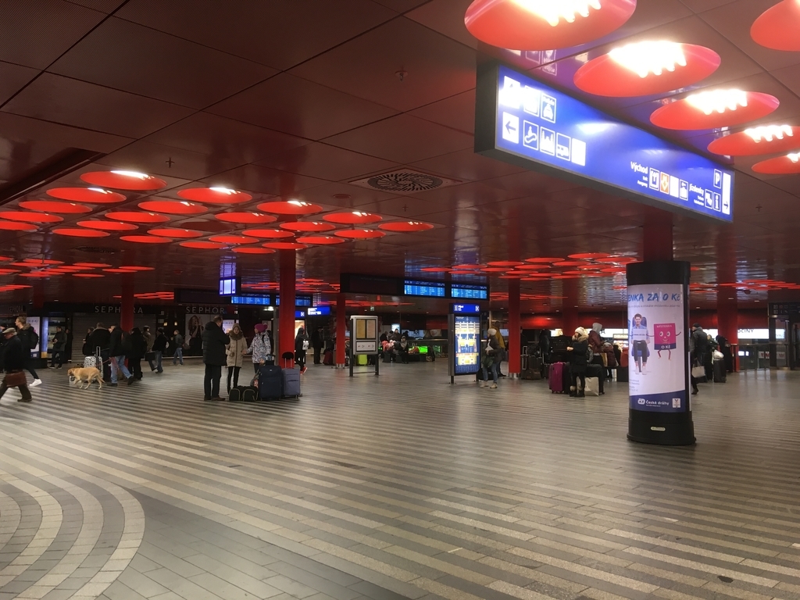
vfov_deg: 48.2
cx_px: 400
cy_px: 300
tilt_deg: +4.4
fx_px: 670
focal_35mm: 29
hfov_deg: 61.7
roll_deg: +1.5
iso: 100
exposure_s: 1/33
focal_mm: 4.15
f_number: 2.2
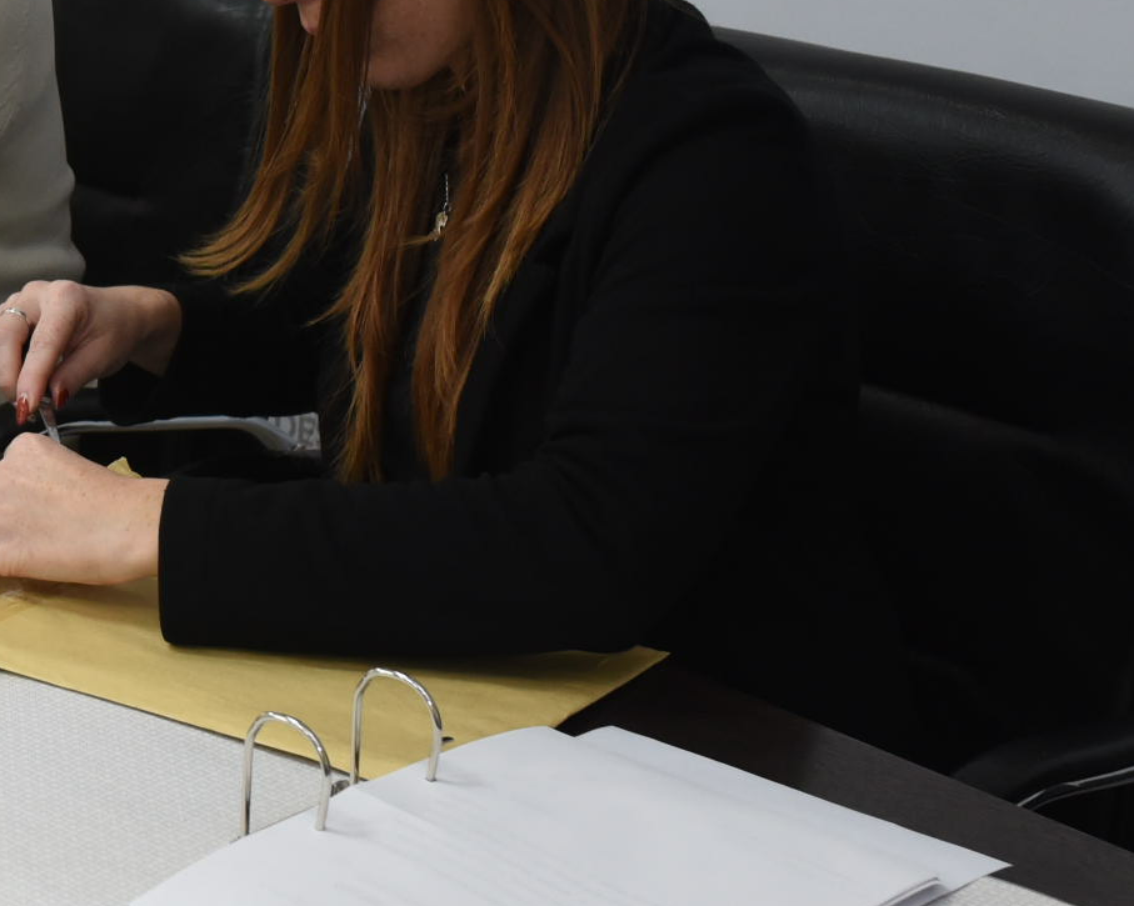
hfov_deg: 16.4
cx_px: -453
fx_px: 3657
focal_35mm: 109
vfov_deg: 14.0
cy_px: 136
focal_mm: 35
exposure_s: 1/125
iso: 1250
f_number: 6.3
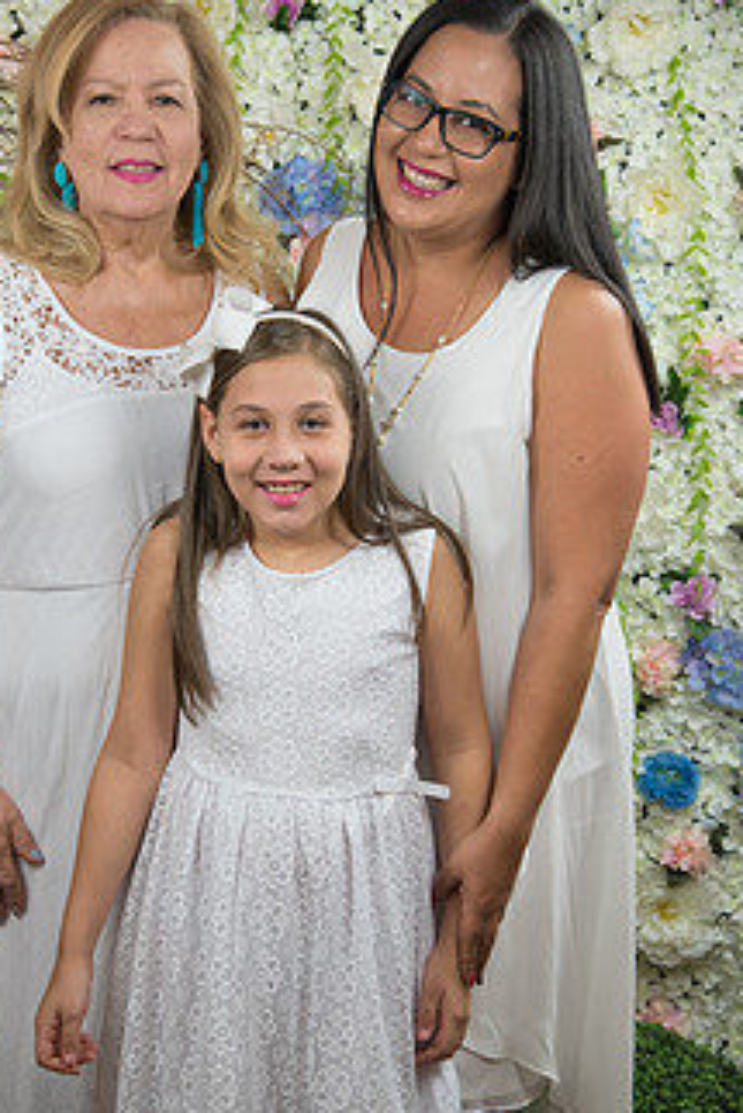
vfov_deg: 25.0
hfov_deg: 16.9
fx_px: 2505
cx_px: 304
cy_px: 567
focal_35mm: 81
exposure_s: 1/125
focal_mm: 58
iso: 1250
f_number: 5
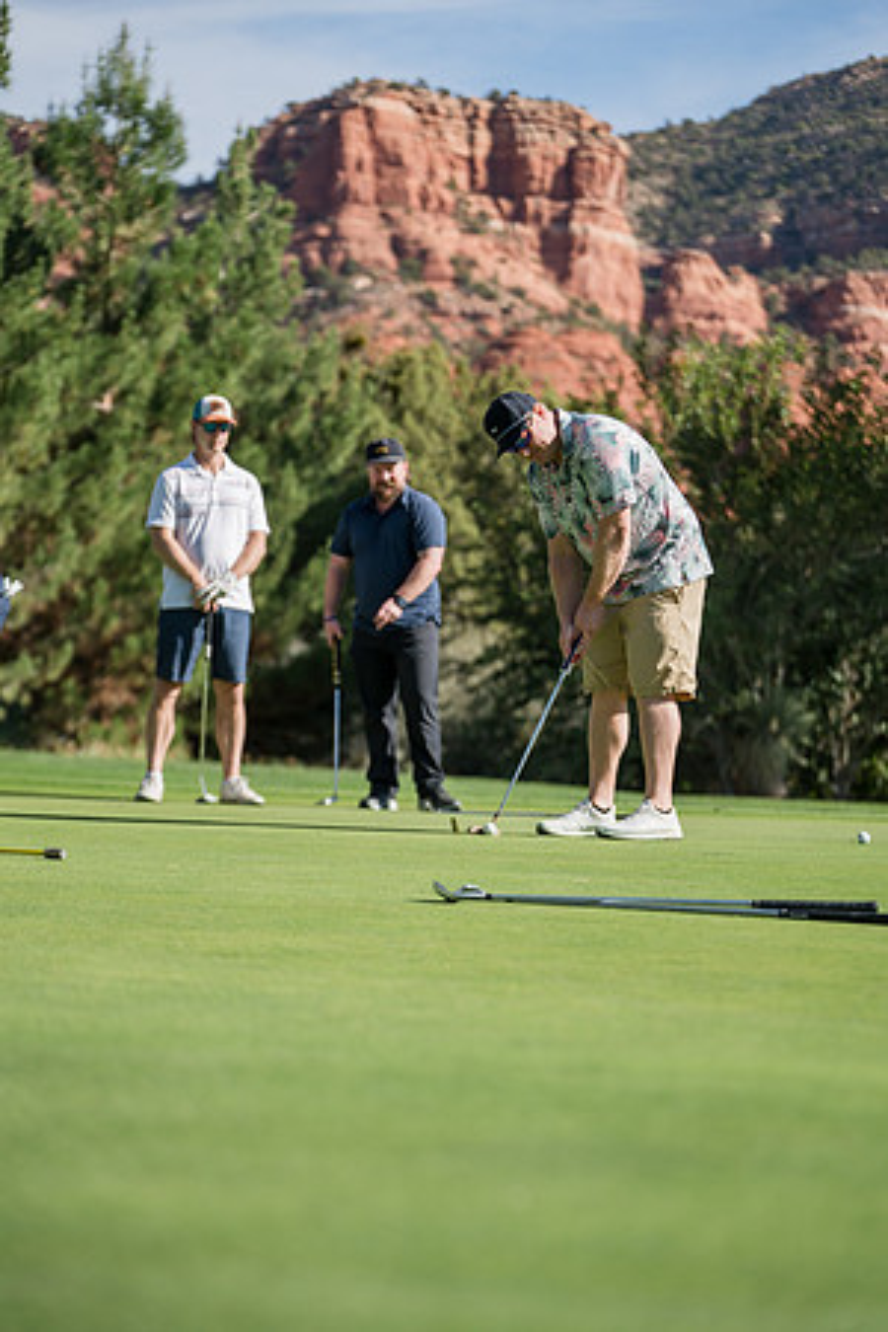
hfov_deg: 15.4
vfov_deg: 22.9
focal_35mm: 89
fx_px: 3293
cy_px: 666
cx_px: 444
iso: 250
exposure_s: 1/5000
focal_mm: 89
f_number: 2.8
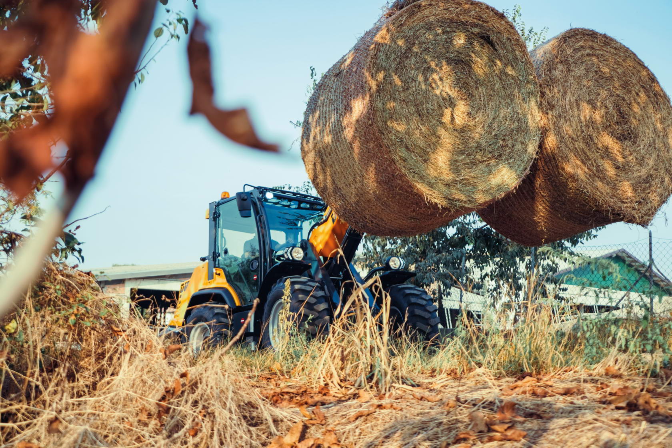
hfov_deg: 48.4
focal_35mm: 40
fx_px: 747
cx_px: 336
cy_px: 224
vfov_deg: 33.4
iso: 320
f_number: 4.5
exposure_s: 1/800
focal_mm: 40
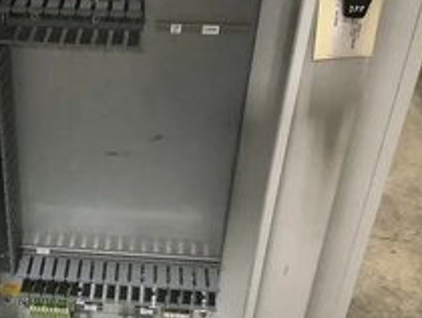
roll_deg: -0.6
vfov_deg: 24.7
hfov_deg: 31.6
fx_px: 720
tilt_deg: -37.3
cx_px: 68
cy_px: 223
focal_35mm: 59
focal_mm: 3.3
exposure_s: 1/30
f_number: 2.4
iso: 500
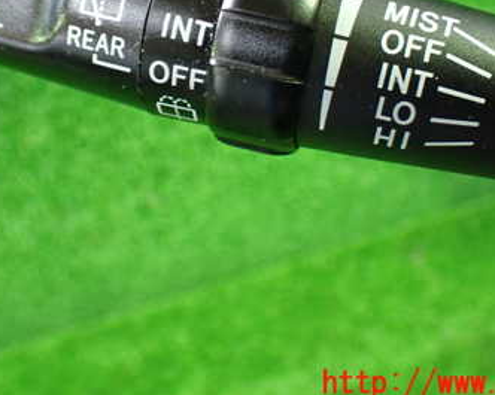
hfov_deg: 35.3
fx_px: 776
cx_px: 212
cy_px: 67
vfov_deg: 27.9
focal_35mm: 53
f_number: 2.3
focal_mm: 5.4
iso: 1000
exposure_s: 1/30
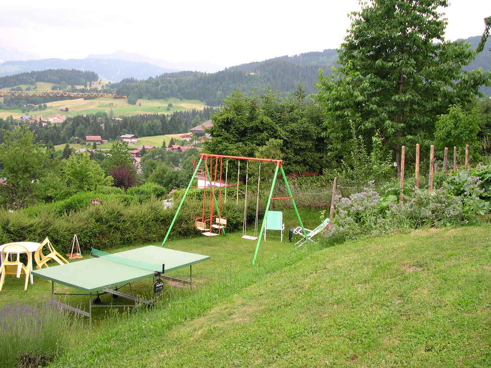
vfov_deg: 38.7
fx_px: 525
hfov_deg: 50.1
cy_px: 184
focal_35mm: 37
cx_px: 246
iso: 100
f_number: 2.7
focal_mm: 5.6
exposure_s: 1/163
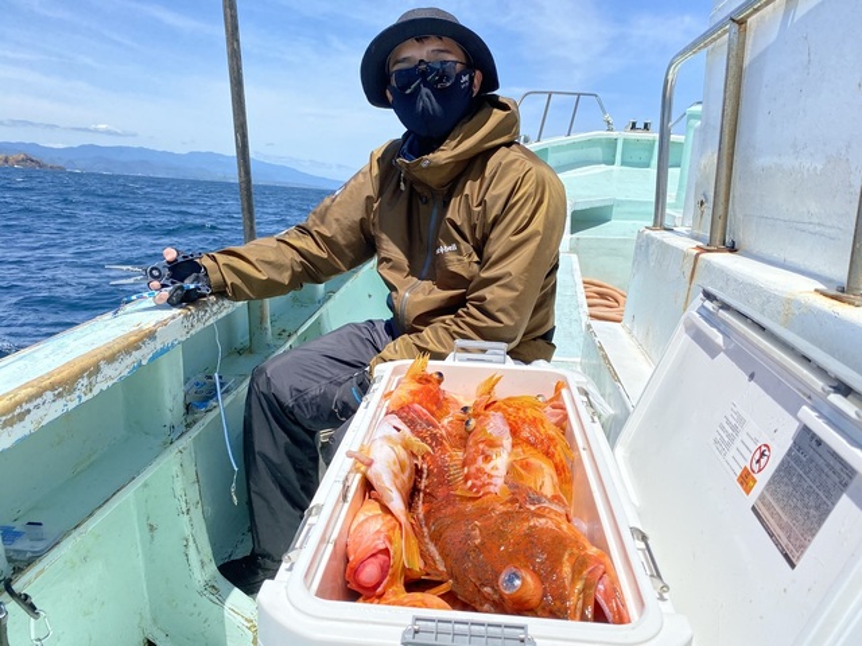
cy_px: 323
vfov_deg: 53.1
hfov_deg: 67.3
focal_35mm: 26
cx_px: 431
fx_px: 647
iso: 32
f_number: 1.8
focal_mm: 4.25
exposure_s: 1/3610
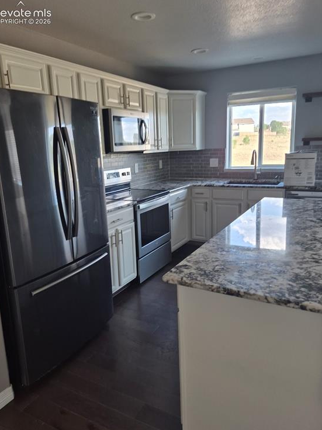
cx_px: 155
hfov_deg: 56.7
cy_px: 219
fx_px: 298
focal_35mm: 24
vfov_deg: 71.6
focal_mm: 5.4
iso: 160
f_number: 1.8
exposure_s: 1/120
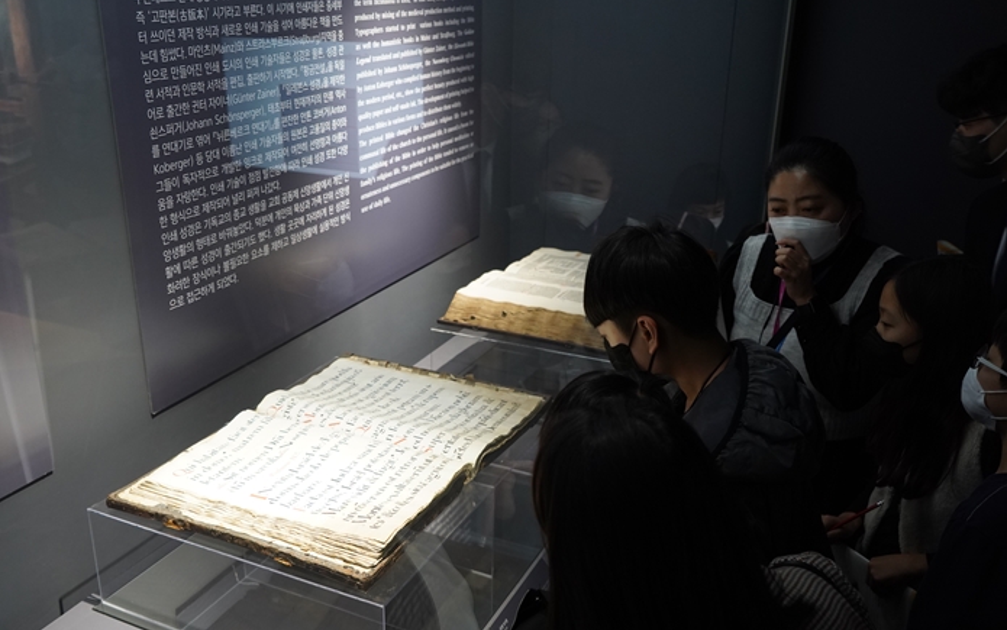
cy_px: 350
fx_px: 933
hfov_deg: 56.4
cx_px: 429
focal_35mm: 34
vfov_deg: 37.3
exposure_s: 1/160
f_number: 4
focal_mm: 29
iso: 2500
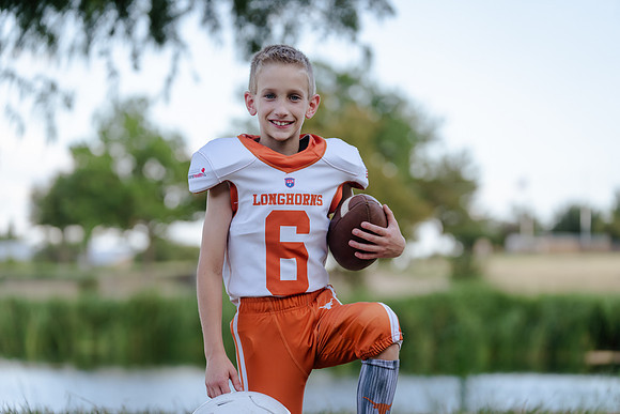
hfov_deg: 17.6
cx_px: 310
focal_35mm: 116
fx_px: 1998
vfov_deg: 11.8
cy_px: 207
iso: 125
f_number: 3.2
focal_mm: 116
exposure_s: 1/320
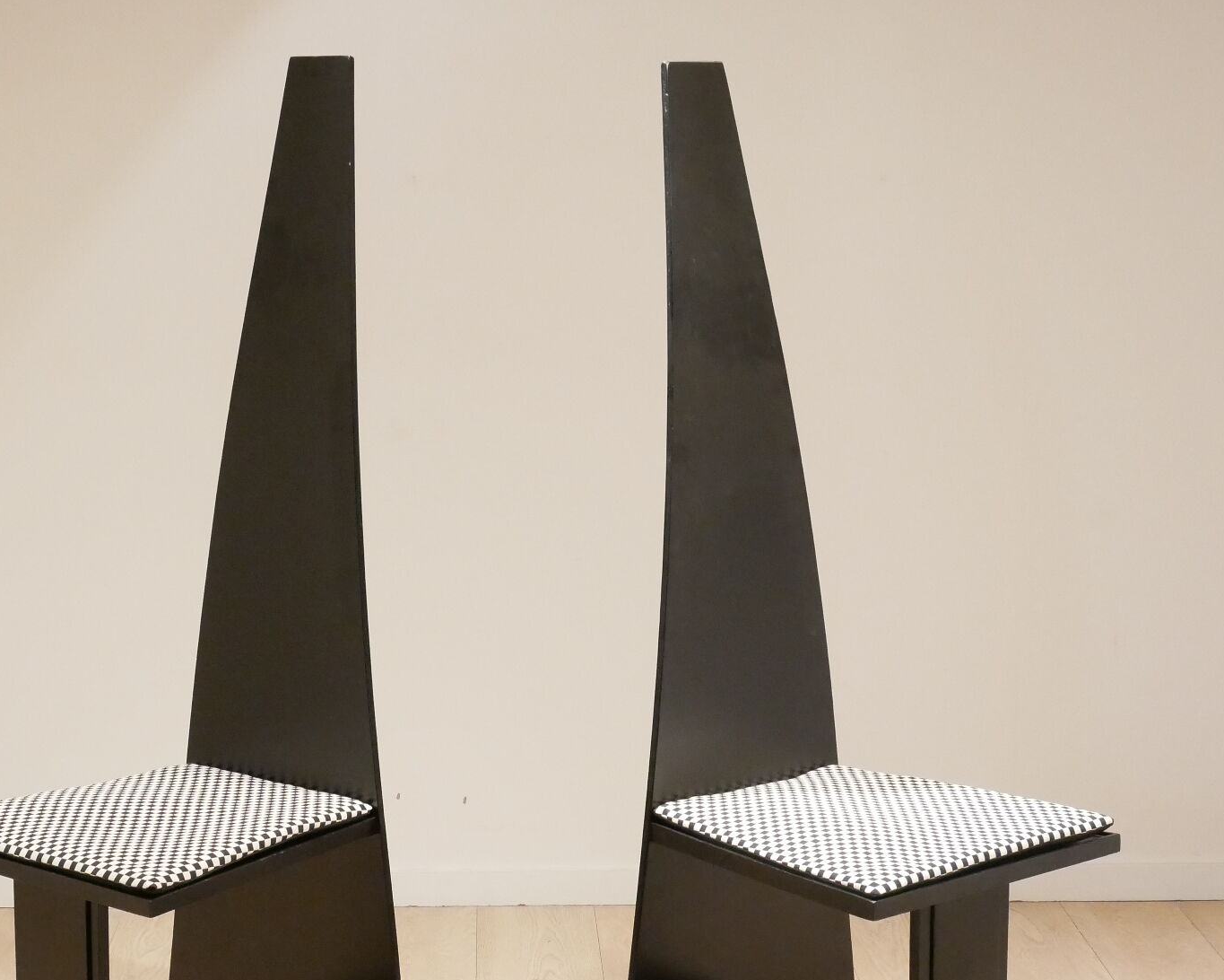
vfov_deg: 19.6
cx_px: 527
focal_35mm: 78
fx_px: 2826
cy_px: 631
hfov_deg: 24.4
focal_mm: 24
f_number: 5
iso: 3200
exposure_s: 1/40
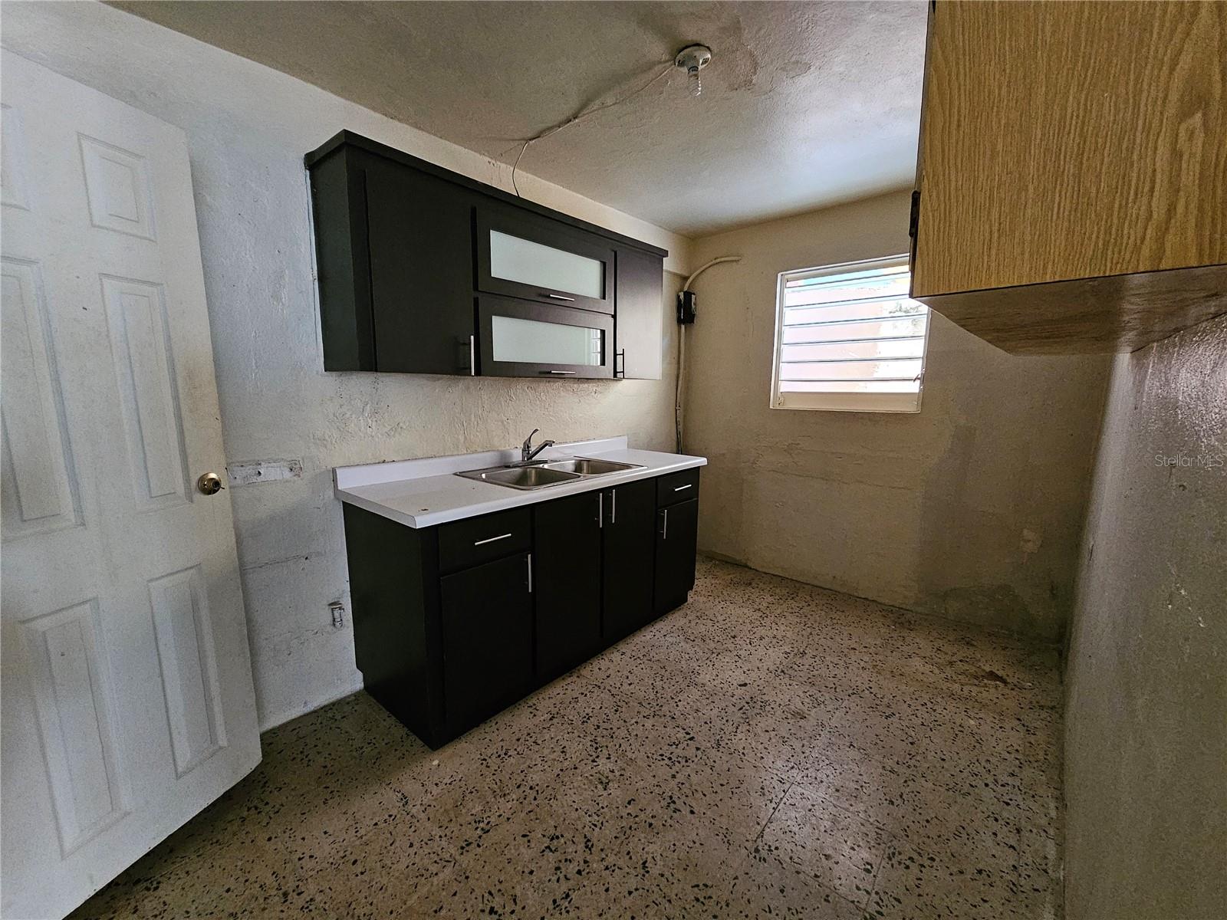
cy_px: 460
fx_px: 461
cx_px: 614
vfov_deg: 89.9
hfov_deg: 106.2
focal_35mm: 13
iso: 1000
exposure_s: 1/24
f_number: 2.2
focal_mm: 2.2
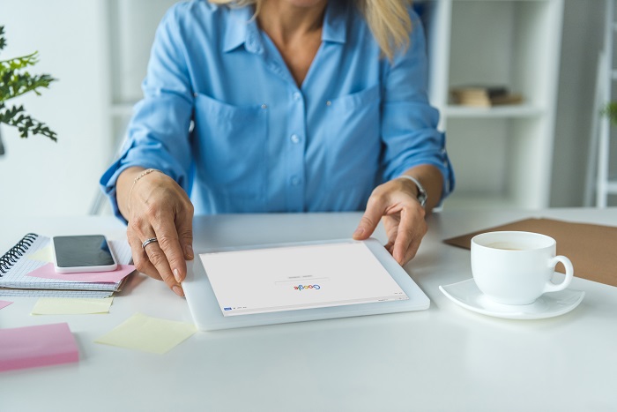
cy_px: 206
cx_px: 308
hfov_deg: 39.6
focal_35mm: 50
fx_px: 857
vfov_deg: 27.0
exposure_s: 1/200
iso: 800
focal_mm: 50
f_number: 3.2
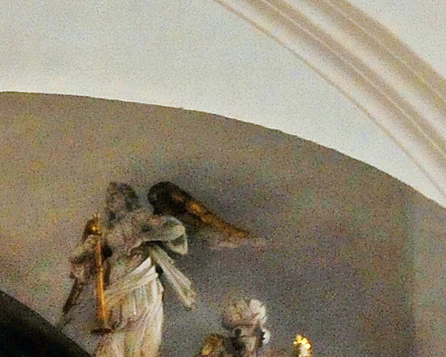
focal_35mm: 175
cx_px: -687
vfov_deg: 8.3
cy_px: 768
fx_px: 2308
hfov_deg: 9.6
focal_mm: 21
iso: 1600
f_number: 9
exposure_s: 1/60
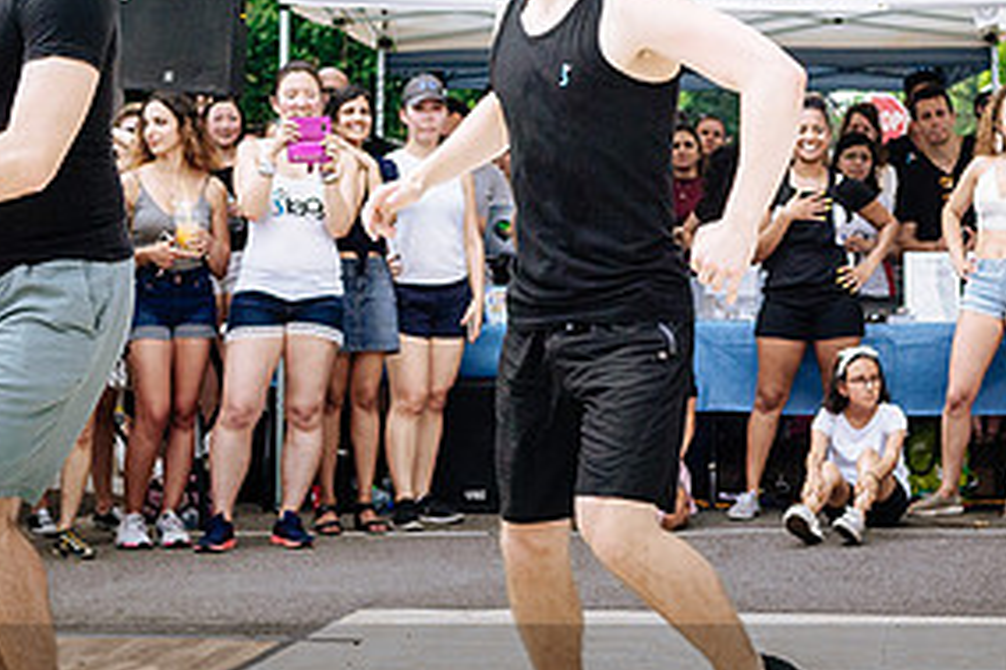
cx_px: 603
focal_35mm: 102
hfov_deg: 20.0
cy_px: 330
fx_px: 2849
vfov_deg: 13.4
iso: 100
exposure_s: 1/1000
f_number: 4
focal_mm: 30
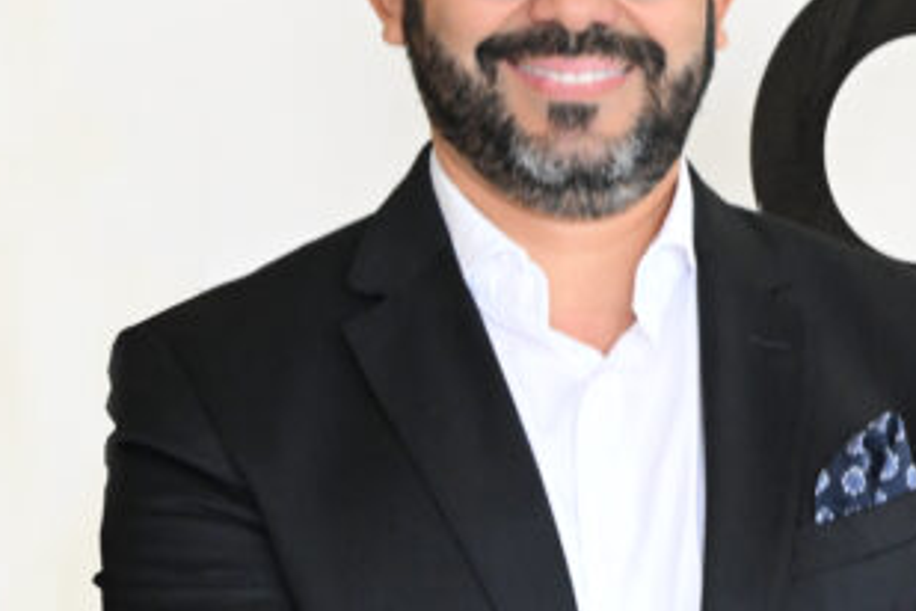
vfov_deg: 6.8
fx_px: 5139
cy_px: 414
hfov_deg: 9.8
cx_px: 1432
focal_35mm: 202
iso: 3600
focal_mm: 61
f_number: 6
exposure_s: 1/200
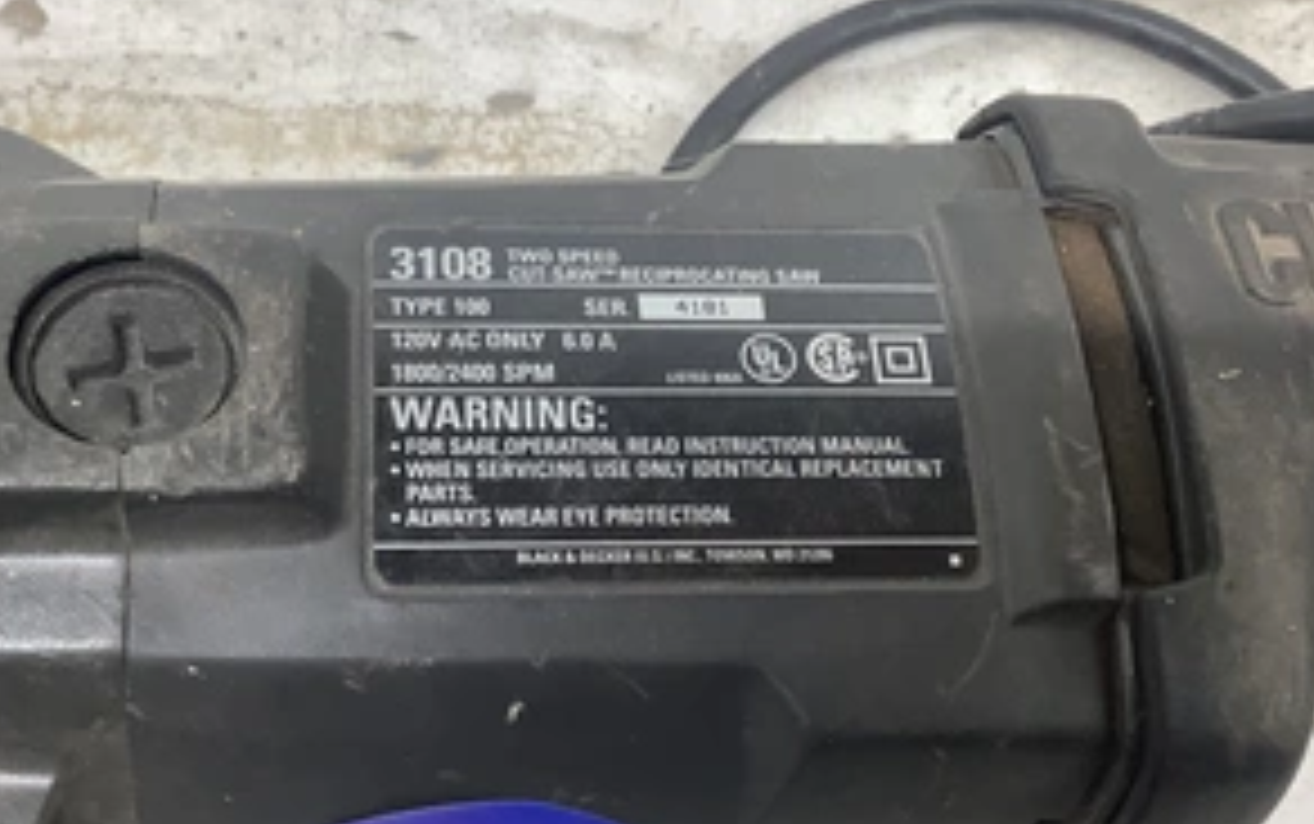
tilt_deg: -68.5
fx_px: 1613
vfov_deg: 28.6
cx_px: 558
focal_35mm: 45
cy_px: 396
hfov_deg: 44.2
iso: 80
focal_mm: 3.3
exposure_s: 1/60
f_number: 2.4
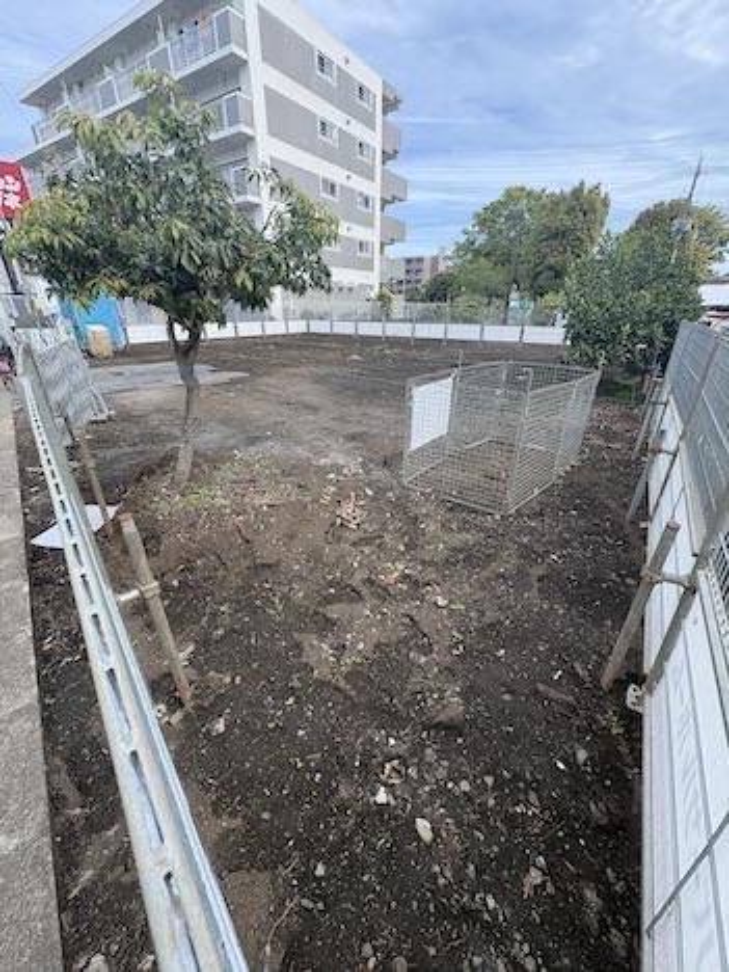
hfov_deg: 85.7
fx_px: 393
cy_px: 486
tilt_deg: -23.2
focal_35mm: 14
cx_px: 364
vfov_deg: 102.1
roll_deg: +0.0
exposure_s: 1/440
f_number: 2.2
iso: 50
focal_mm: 2.22
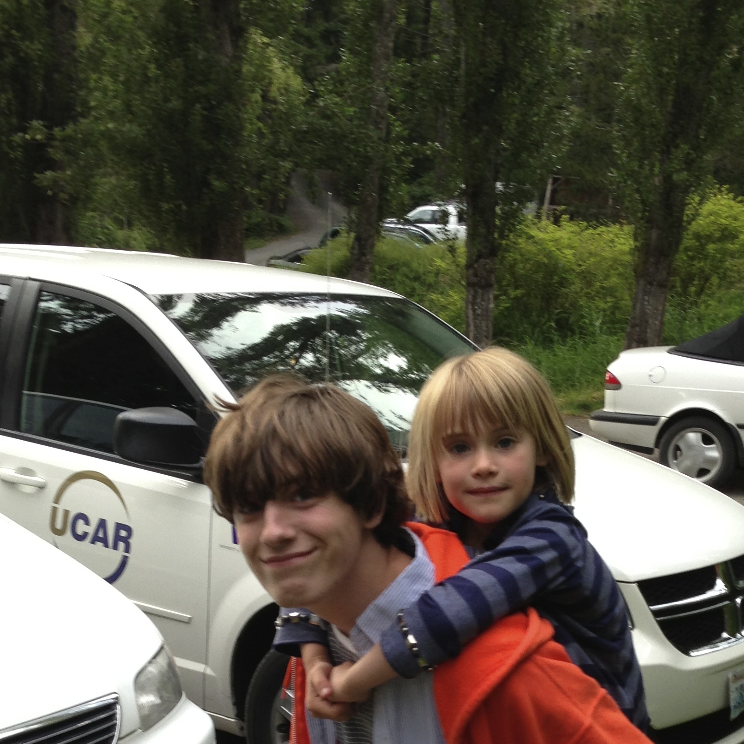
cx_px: 426
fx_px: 1435
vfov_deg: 27.9
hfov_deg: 29.0
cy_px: 685
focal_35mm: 59
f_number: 2.4
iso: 64
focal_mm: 4.13
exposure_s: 1/40
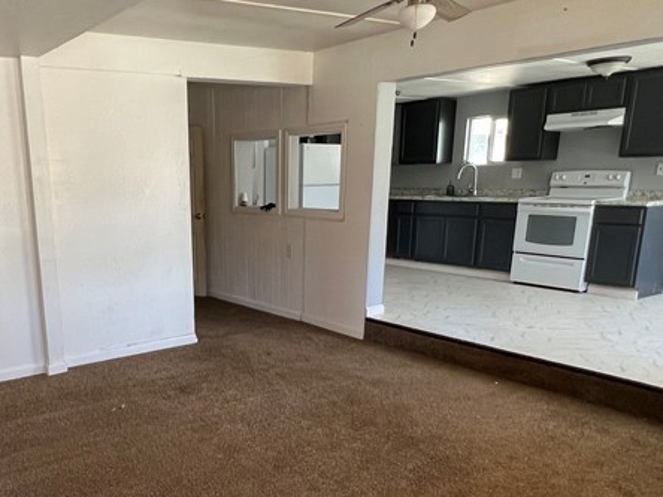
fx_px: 575
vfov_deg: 45.9
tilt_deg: -15.1
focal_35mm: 30
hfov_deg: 58.3
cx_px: 209
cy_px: 343
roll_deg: +1.0
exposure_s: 1/99
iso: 200
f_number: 1.8
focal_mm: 1.57
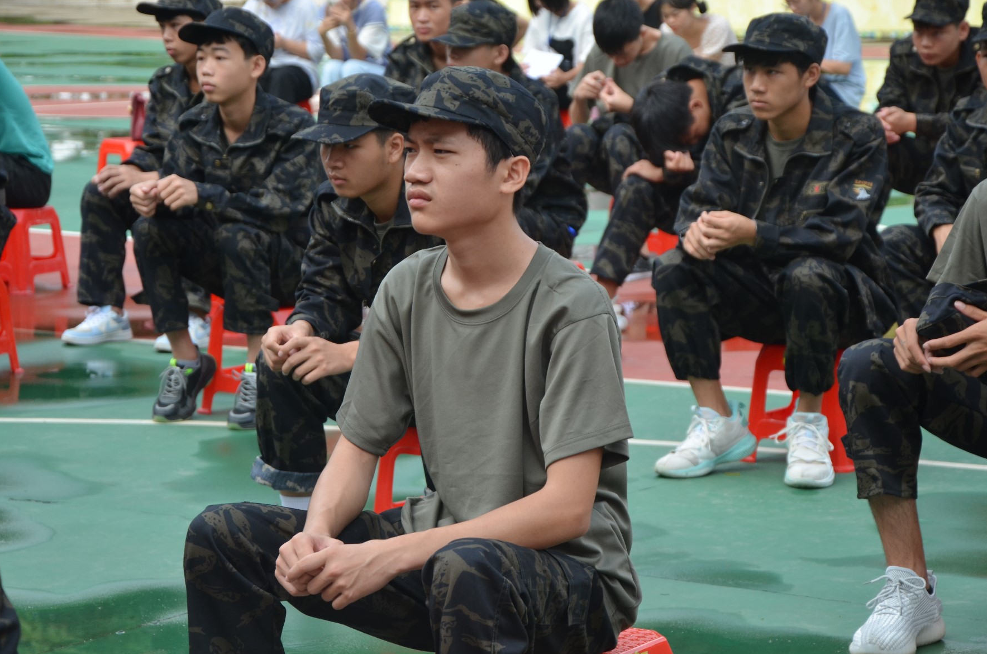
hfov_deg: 15.9
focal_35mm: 129
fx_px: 3529
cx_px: 475
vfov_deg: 10.6
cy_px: 349
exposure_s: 1/400
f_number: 5.3
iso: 400
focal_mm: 80
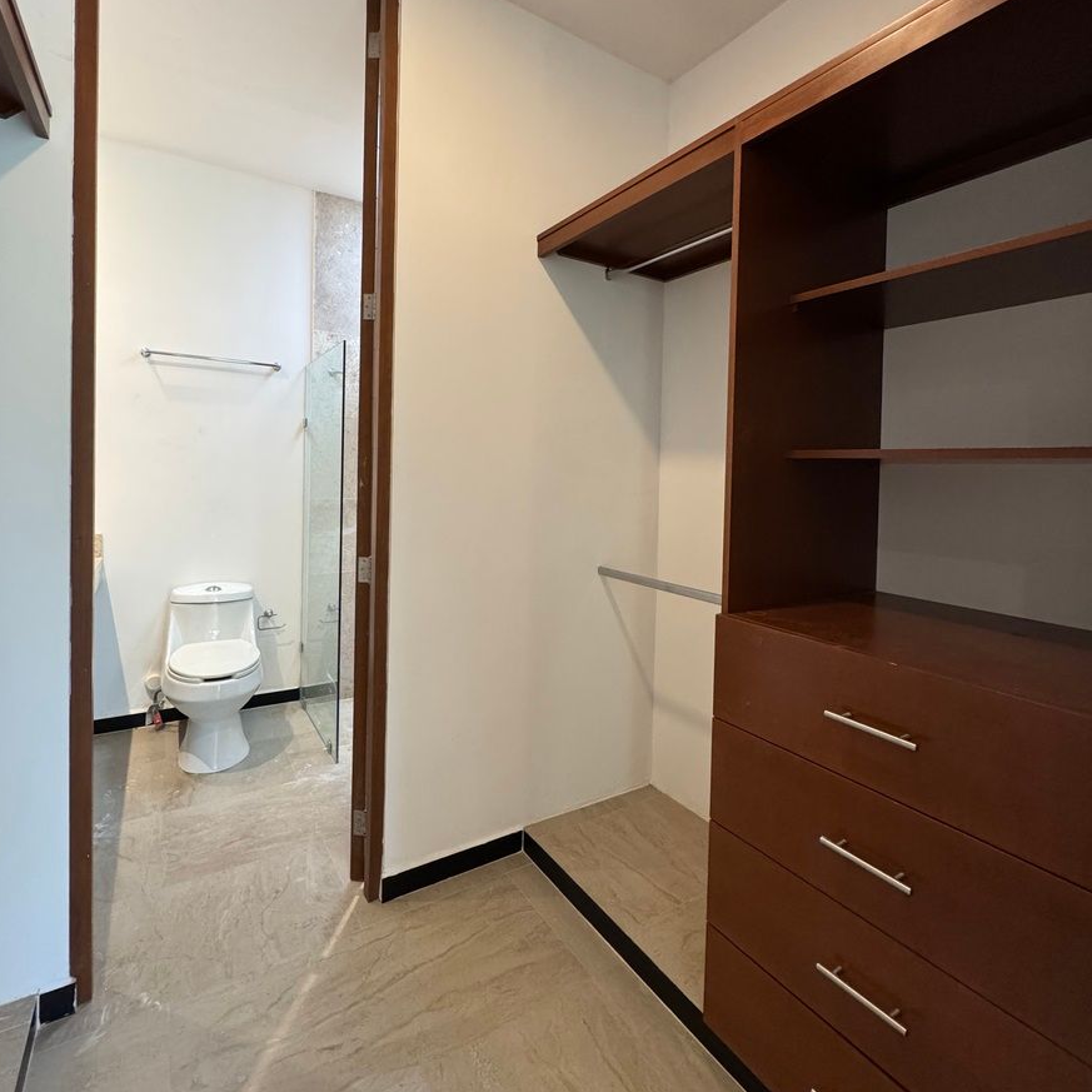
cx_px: 534
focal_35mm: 17
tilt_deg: -0.8
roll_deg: -1.5
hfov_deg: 84.0
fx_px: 607
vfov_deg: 83.6
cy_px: 483
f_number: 2.2
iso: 320
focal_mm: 2.22
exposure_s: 1/89
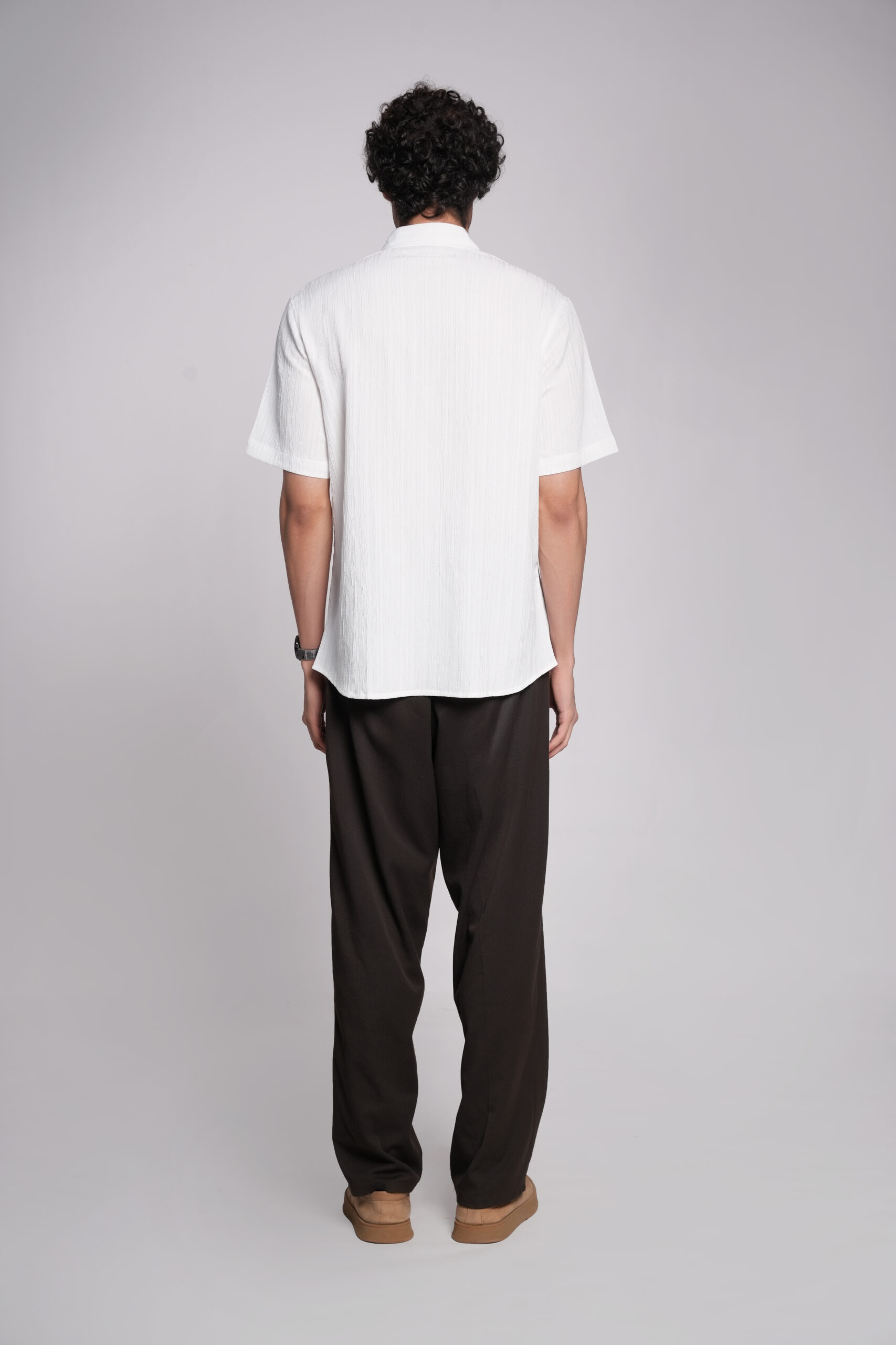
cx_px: 448
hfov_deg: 23.1
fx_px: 2191
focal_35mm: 59
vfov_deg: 34.1
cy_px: 672
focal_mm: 58.7
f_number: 8
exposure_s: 1/160
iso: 200
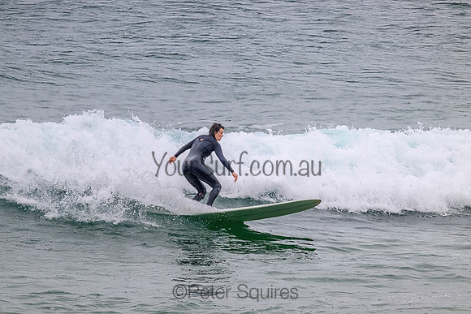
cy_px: 157
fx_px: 10469
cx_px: 236
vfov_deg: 1.7
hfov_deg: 2.6
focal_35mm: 800
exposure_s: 1/2000
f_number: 11
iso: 900
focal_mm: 800
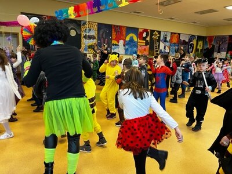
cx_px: 116
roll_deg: -2.8
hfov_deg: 67.3
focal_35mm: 26
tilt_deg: -11.2
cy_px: 87
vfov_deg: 53.1
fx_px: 174
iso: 250
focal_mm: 5.1
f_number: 1.6
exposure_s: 1/50
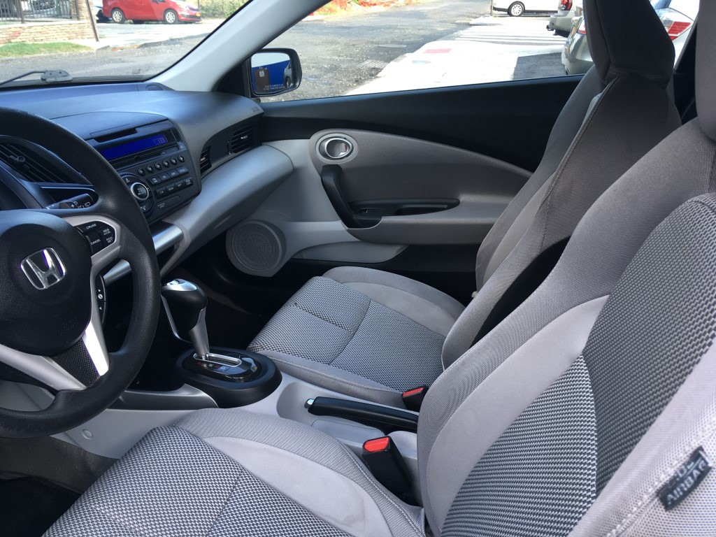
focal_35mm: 29
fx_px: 600
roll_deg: -0.3
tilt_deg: -24.6
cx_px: 358
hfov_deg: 61.7
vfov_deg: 48.2
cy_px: 268
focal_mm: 4.15
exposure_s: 1/60
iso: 25
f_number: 2.2
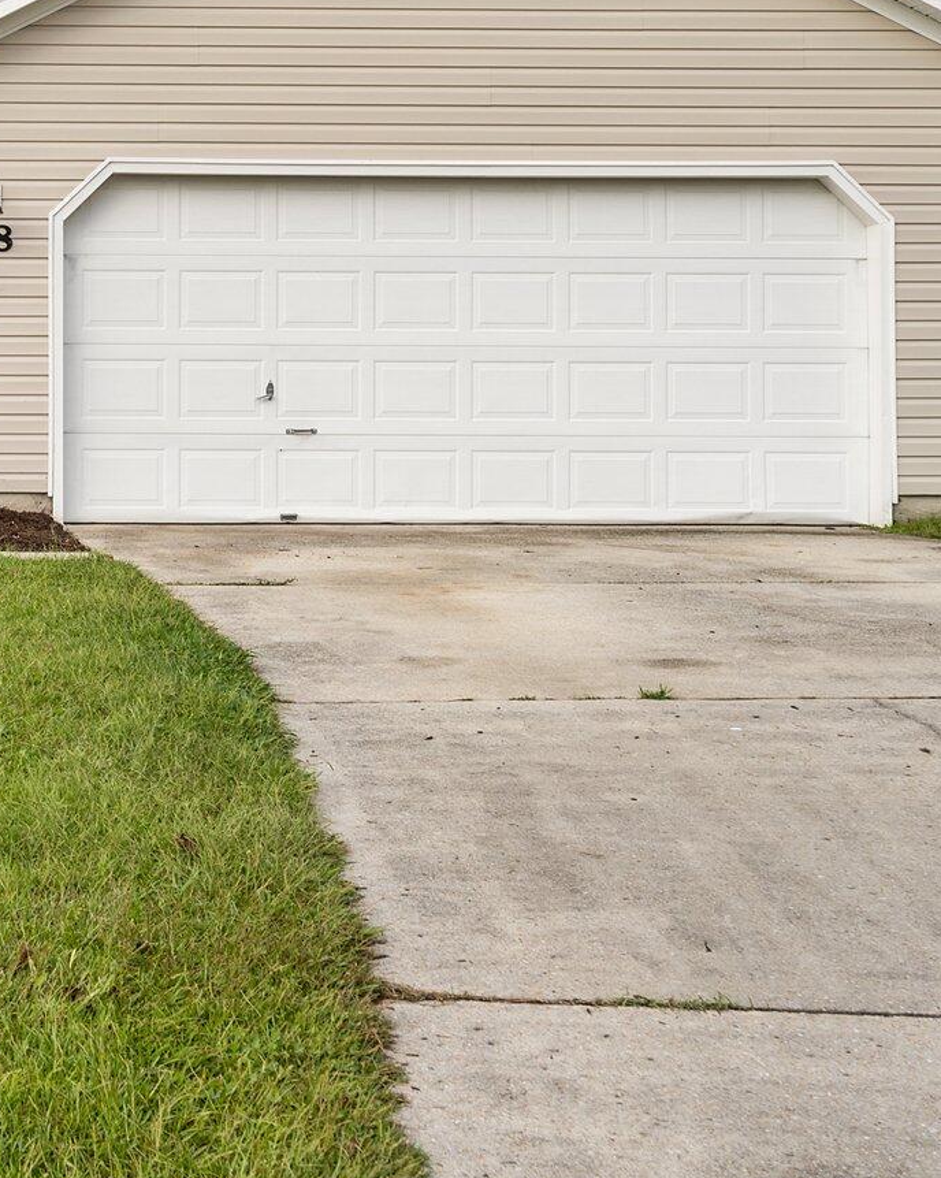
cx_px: -105
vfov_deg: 27.9
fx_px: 2334
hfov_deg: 21.6
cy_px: 285
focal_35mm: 67
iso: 64
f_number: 7.1
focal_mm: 30
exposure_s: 1/125
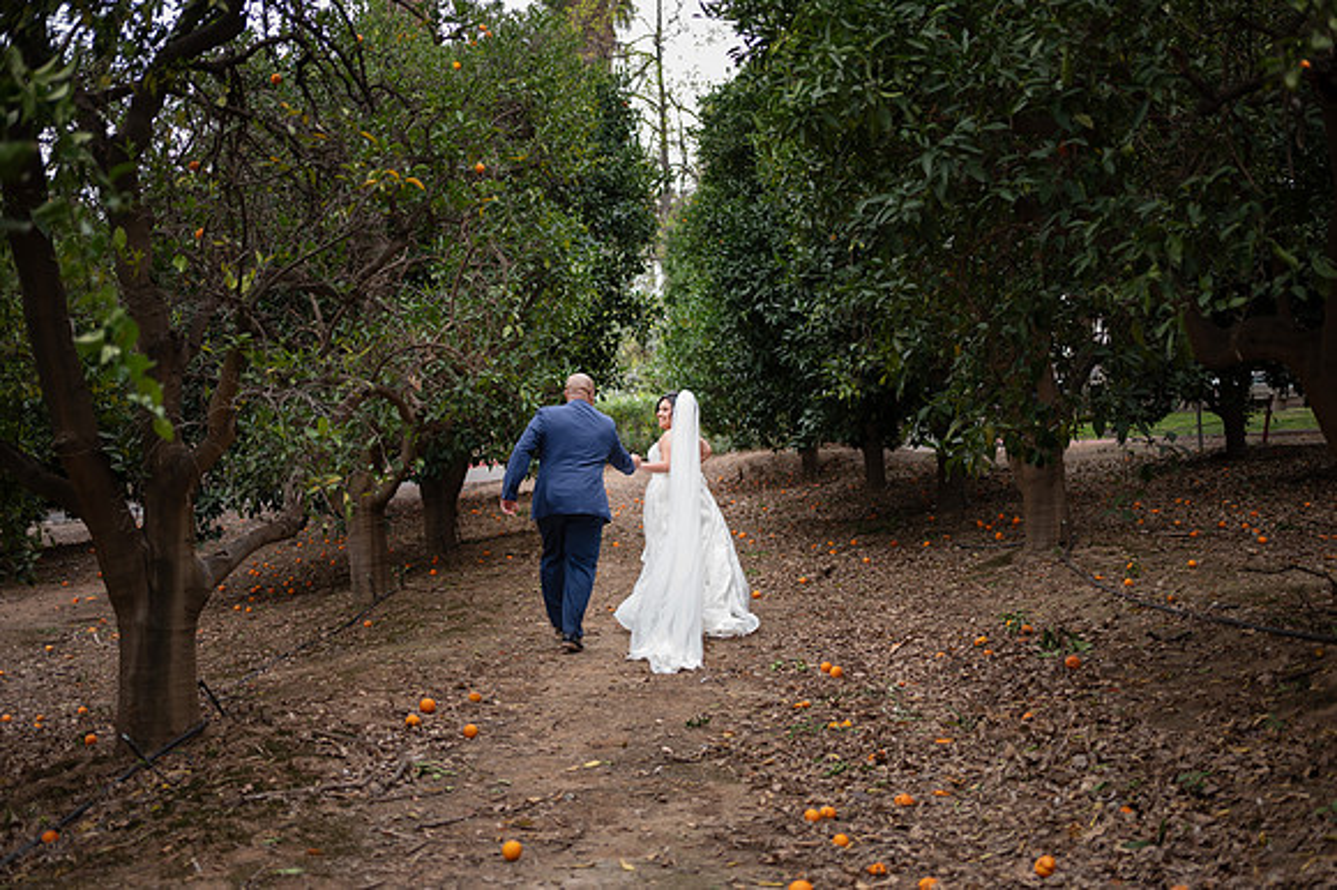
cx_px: 668
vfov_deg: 33.4
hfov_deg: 48.5
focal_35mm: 40
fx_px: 1485
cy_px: 445
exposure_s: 1/80
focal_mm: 40
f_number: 2
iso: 100
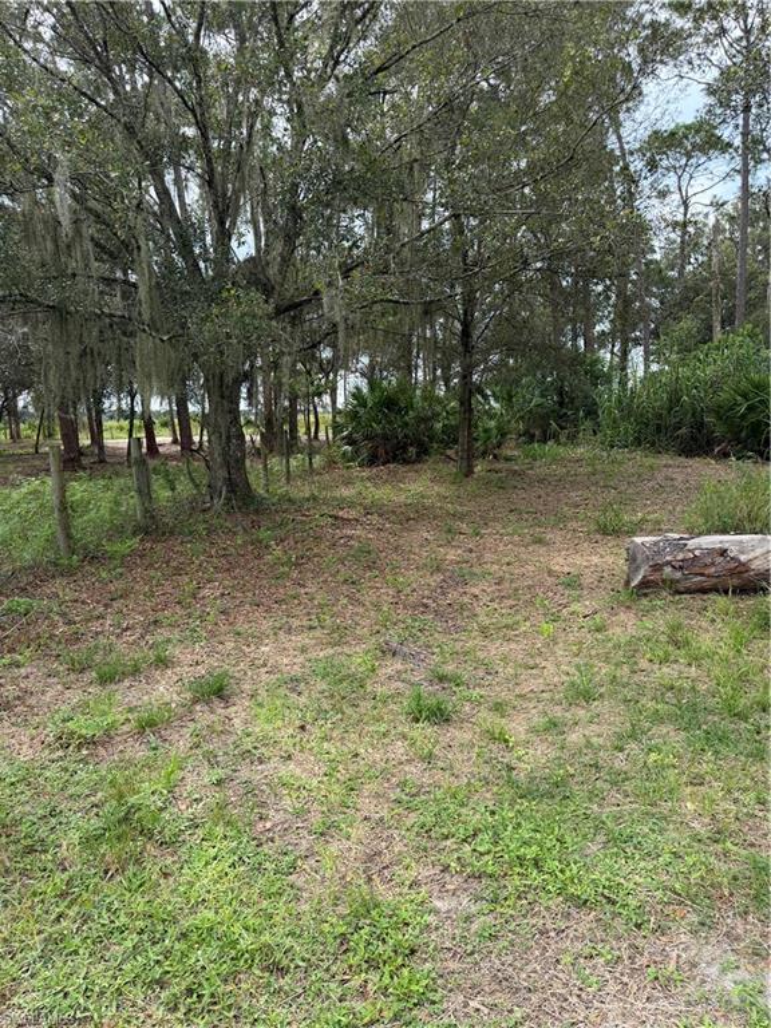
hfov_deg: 56.8
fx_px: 713
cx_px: 386
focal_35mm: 24
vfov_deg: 71.6
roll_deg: +0.3
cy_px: 514
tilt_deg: -6.1
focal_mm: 6.76
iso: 100
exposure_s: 1/1689
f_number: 1.78
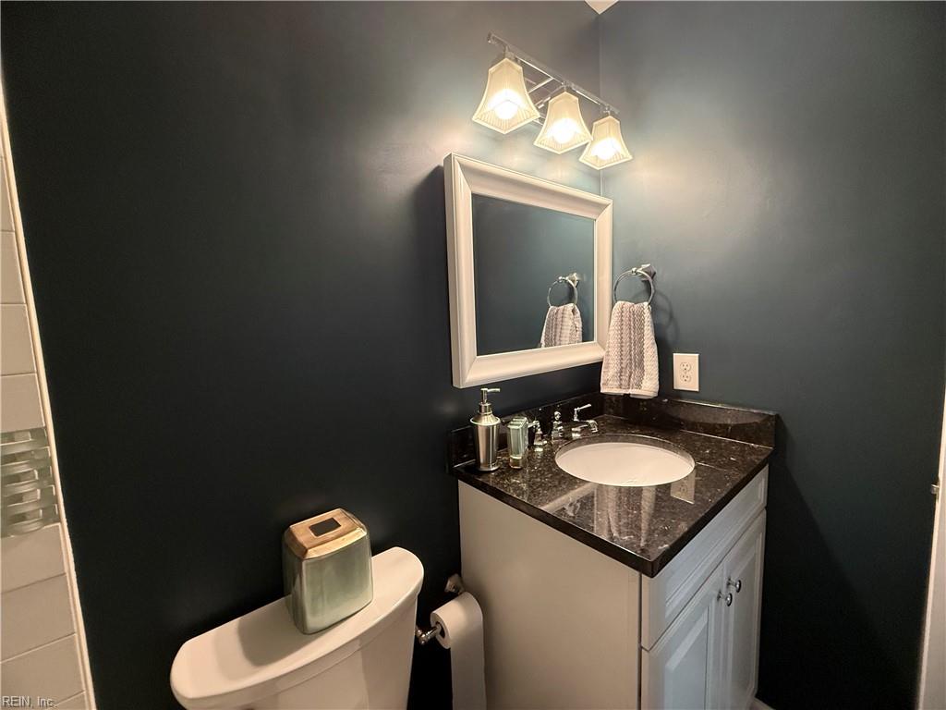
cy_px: 355
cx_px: 473
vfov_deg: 85.7
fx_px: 383
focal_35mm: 14
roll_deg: +1.3
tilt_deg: -6.5
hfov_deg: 102.1
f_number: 2.2
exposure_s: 1/60
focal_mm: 2.22
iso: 400
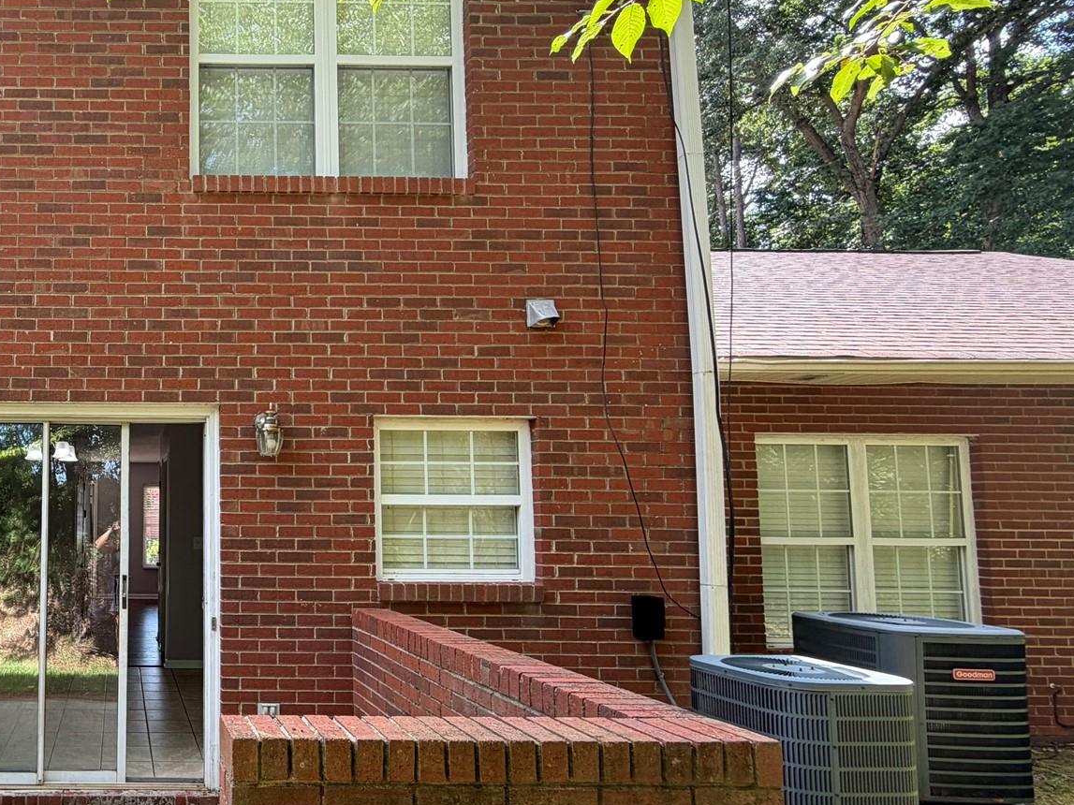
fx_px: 776
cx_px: 126
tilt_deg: +3.3
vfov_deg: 54.7
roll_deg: -0.2
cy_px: 457
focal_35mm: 25
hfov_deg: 60.0
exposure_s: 1/121
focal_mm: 2.22
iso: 40
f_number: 2.2
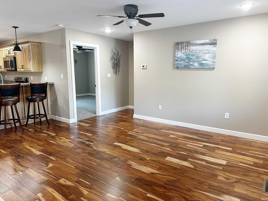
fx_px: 186
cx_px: 134
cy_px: 100
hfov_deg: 71.6
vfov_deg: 56.8
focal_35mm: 24
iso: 250
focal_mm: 6.86
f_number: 1.78
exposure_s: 1/60
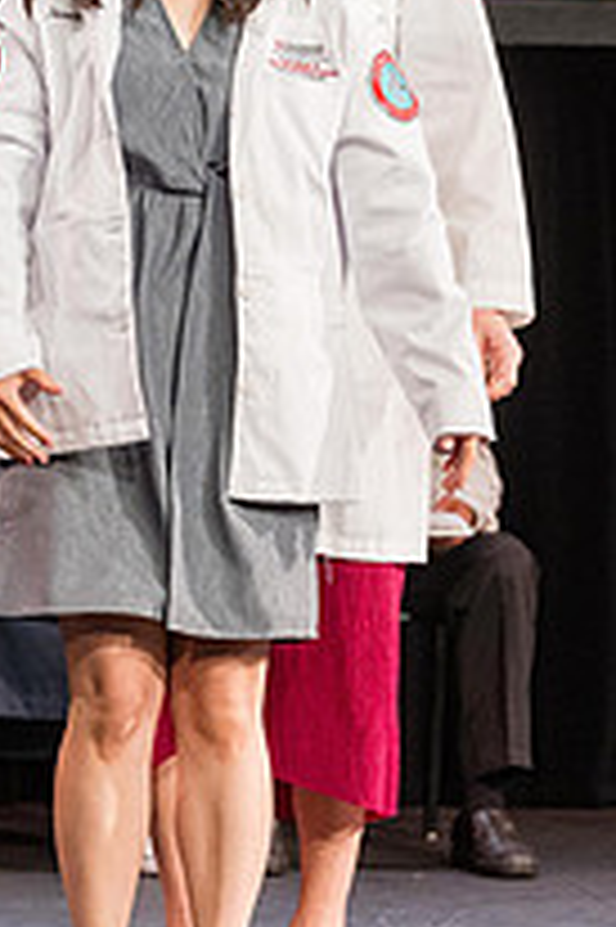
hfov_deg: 9.1
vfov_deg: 13.7
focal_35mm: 150
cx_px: 108
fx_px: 3856
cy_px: 266
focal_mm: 45.7
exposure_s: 1/320
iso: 1250
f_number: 3.5
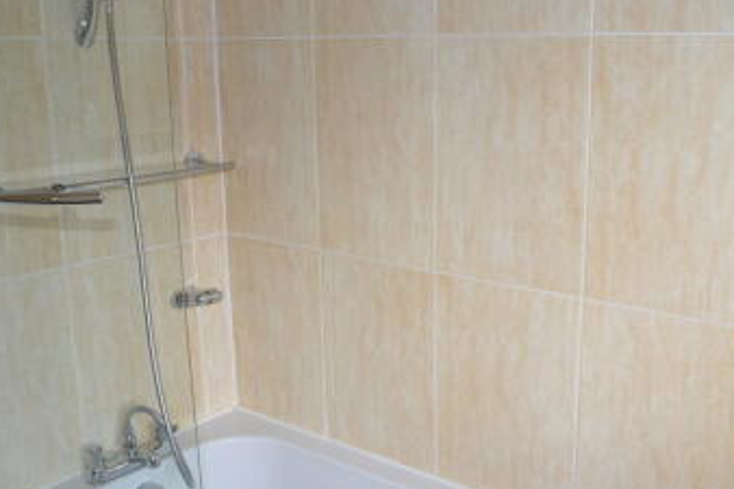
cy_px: 253
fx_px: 774
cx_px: 471
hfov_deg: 50.1
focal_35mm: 38
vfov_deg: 35.0
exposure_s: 1/200
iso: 800
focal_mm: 18
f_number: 6.3
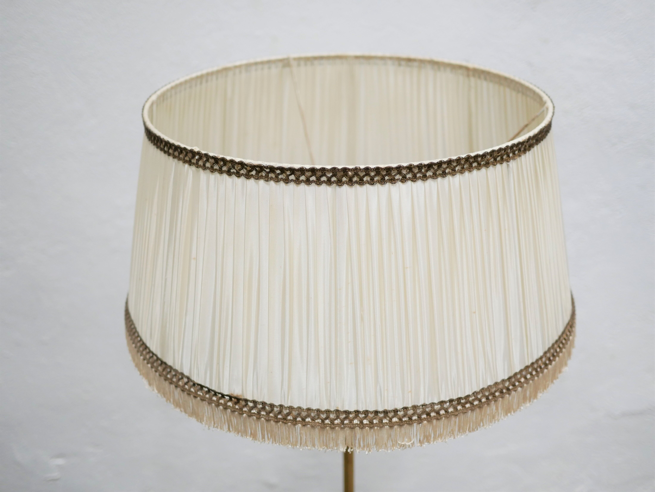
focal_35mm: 40
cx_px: 328
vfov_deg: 36.0
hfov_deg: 46.8
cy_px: 246
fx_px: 757
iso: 640
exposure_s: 1/60
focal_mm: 20
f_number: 1.7
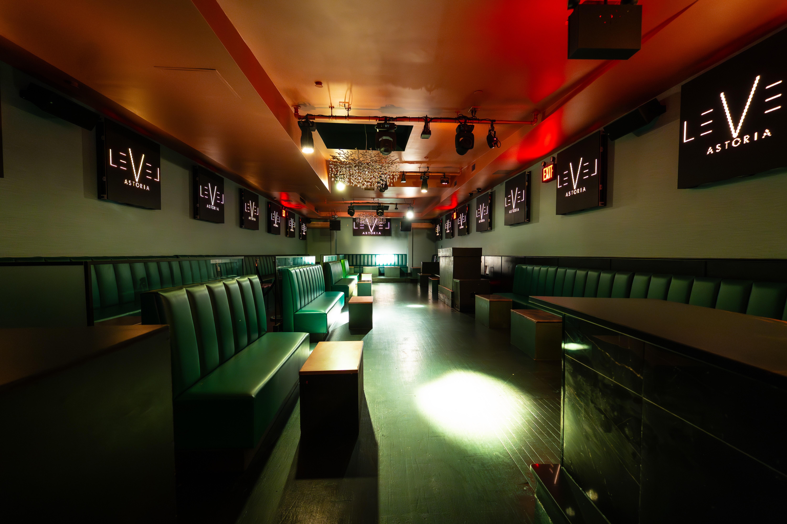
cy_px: 262
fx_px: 306
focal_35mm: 14
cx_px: 394
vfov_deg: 81.2
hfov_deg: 104.3
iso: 6400
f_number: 4
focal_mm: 14
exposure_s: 1/20
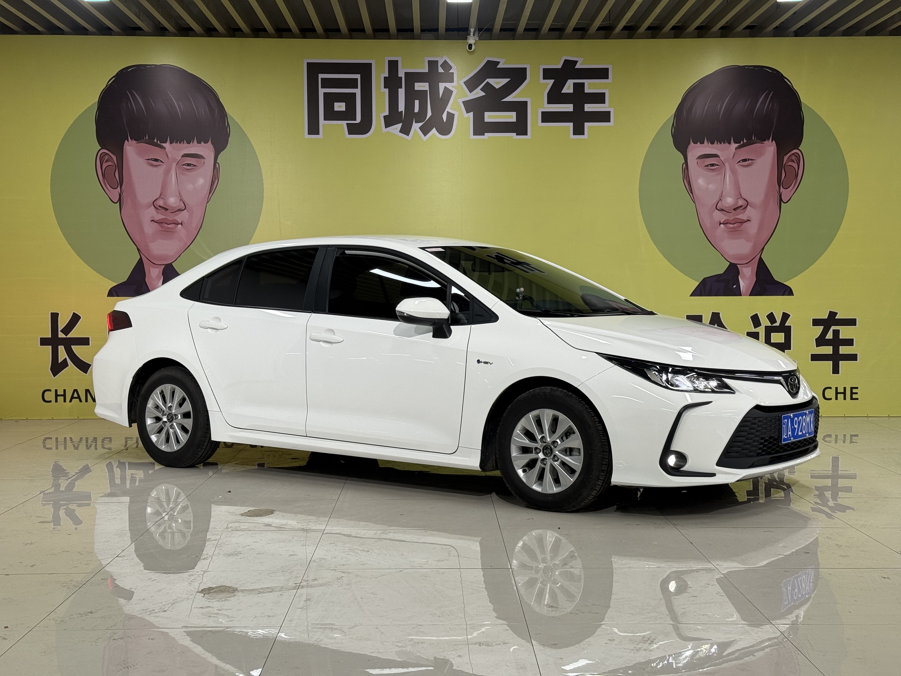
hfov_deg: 39.7
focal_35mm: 48
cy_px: 338
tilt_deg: -2.2
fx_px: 1249
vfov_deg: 30.3
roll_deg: +0.2
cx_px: 450
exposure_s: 1/100
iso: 64
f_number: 1.78
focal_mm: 6.76
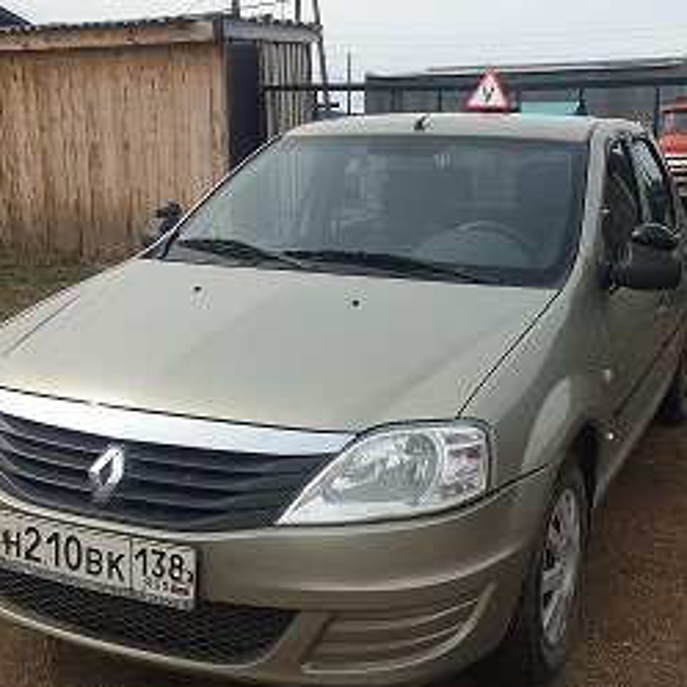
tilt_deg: -9.8
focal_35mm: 42
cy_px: 312
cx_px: 422
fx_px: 943
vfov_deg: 40.0
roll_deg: +1.6
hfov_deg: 39.8
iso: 32
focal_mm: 4.15
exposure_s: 1/2564
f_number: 2.2
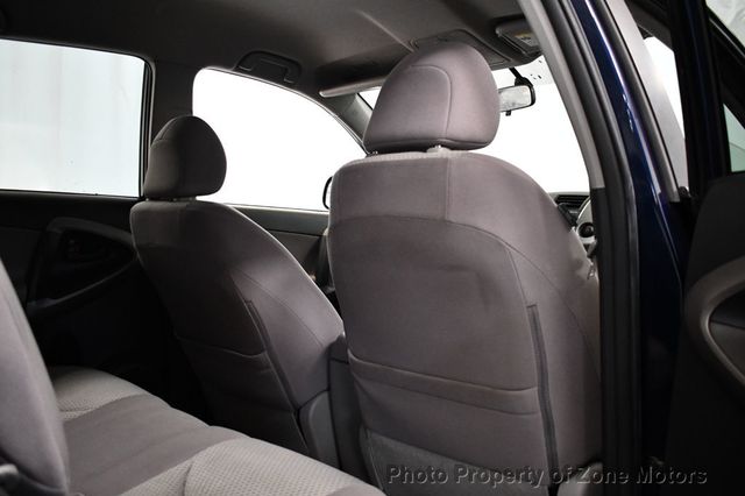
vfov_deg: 39.9
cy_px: 248
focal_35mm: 33
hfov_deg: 57.2
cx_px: 372
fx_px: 683
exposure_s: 1/125
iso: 3200
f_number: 3.8
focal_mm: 22
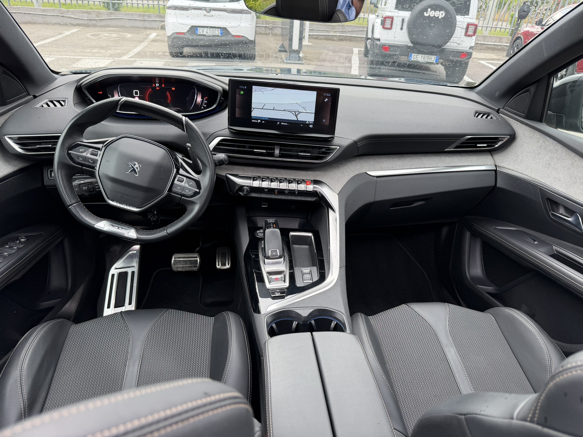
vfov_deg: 56.8
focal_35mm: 24
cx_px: 292
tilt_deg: -30.0
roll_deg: -3.6
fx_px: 404
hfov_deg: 71.6
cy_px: 218
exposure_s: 1/126
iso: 100
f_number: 1.78
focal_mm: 6.76
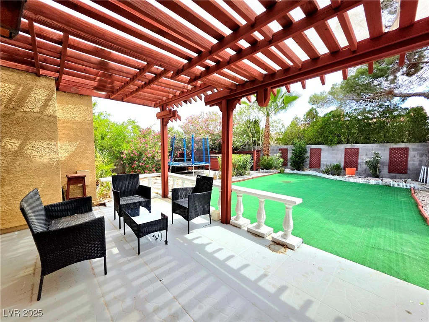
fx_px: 161
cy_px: 161
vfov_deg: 89.9
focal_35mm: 13
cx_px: 214
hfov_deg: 106.2
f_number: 1.9
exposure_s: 1/1429
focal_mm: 2.2
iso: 40
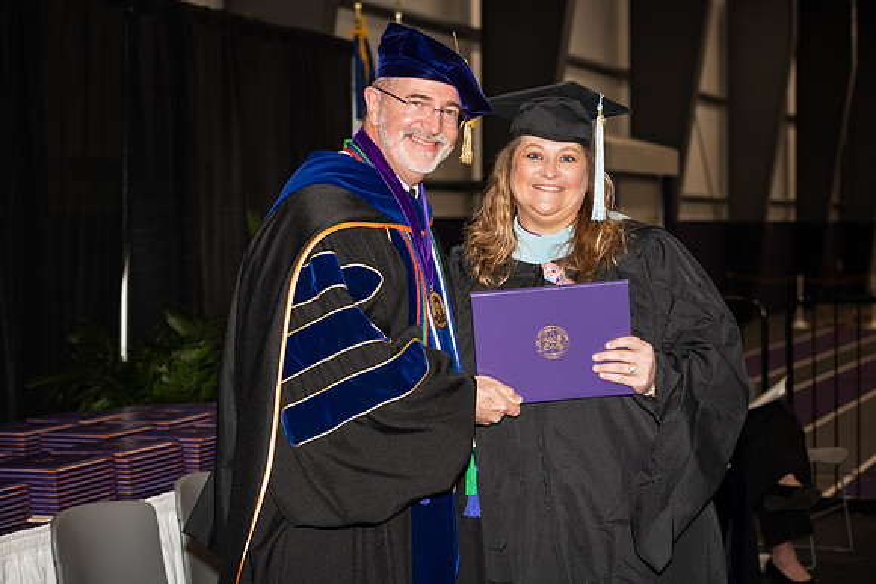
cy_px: 292
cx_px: 438
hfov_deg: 25.4
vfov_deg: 17.1
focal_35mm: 80
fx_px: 1947
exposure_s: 1/200
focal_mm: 80
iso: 1000
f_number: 5.6
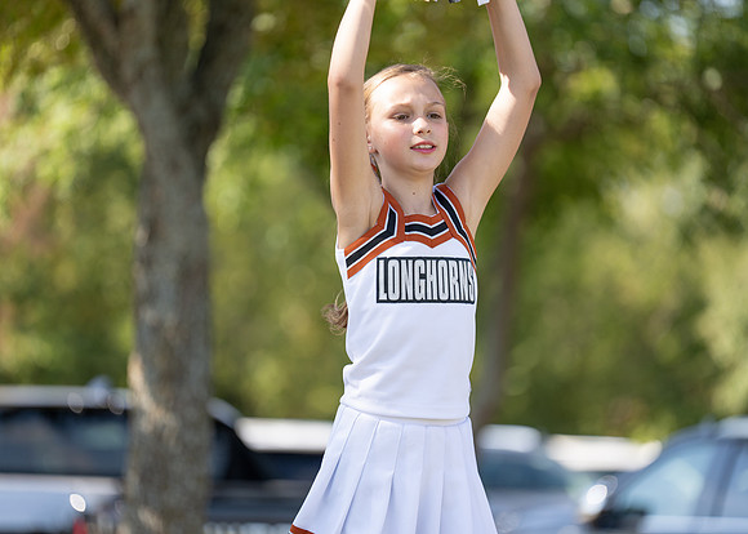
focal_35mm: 184
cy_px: 267
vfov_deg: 7.8
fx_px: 3899
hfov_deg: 11.0
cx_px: 374
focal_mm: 173
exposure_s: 1/1000
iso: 160
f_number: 2.8
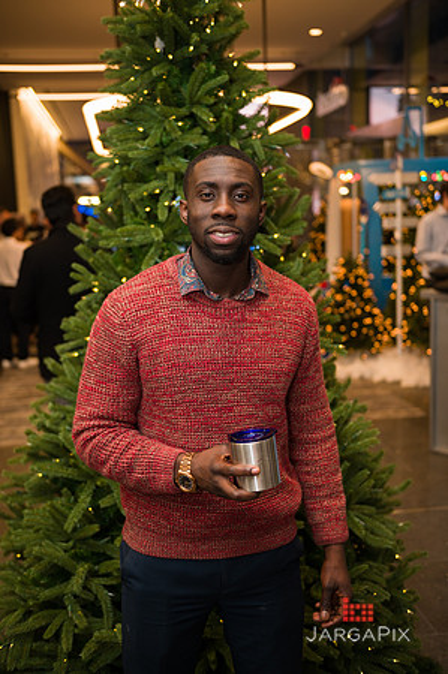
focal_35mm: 42
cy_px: 337
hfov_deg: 31.8
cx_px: 224
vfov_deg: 46.4
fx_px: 786
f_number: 3.2
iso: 400
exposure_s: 1/200
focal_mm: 42
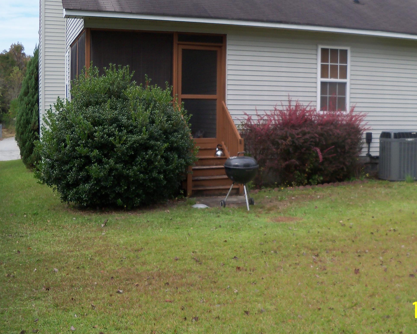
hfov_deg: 39.2
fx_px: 580
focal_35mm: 47
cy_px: 149
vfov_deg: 32.1
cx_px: 268
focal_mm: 6.2
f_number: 3.5
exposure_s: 1/400
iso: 80
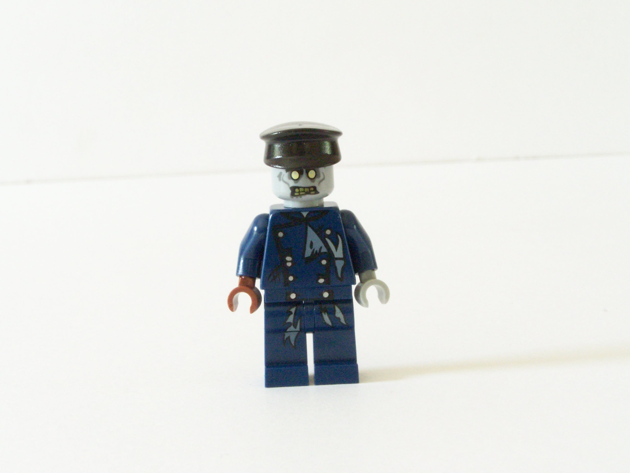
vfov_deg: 15.7
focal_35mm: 94
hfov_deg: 20.9
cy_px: 236
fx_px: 1711
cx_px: 315
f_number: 8
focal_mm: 15.6
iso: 400
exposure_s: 1/15
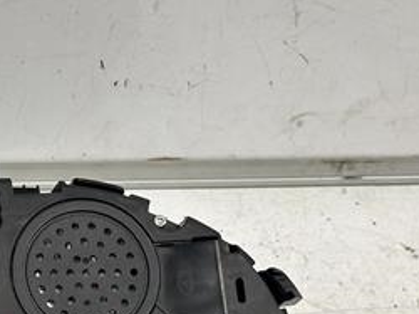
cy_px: 363
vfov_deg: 11.8
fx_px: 1487
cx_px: -67
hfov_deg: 15.5
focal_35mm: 123
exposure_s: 1/50
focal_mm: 6.86
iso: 100
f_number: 1.78
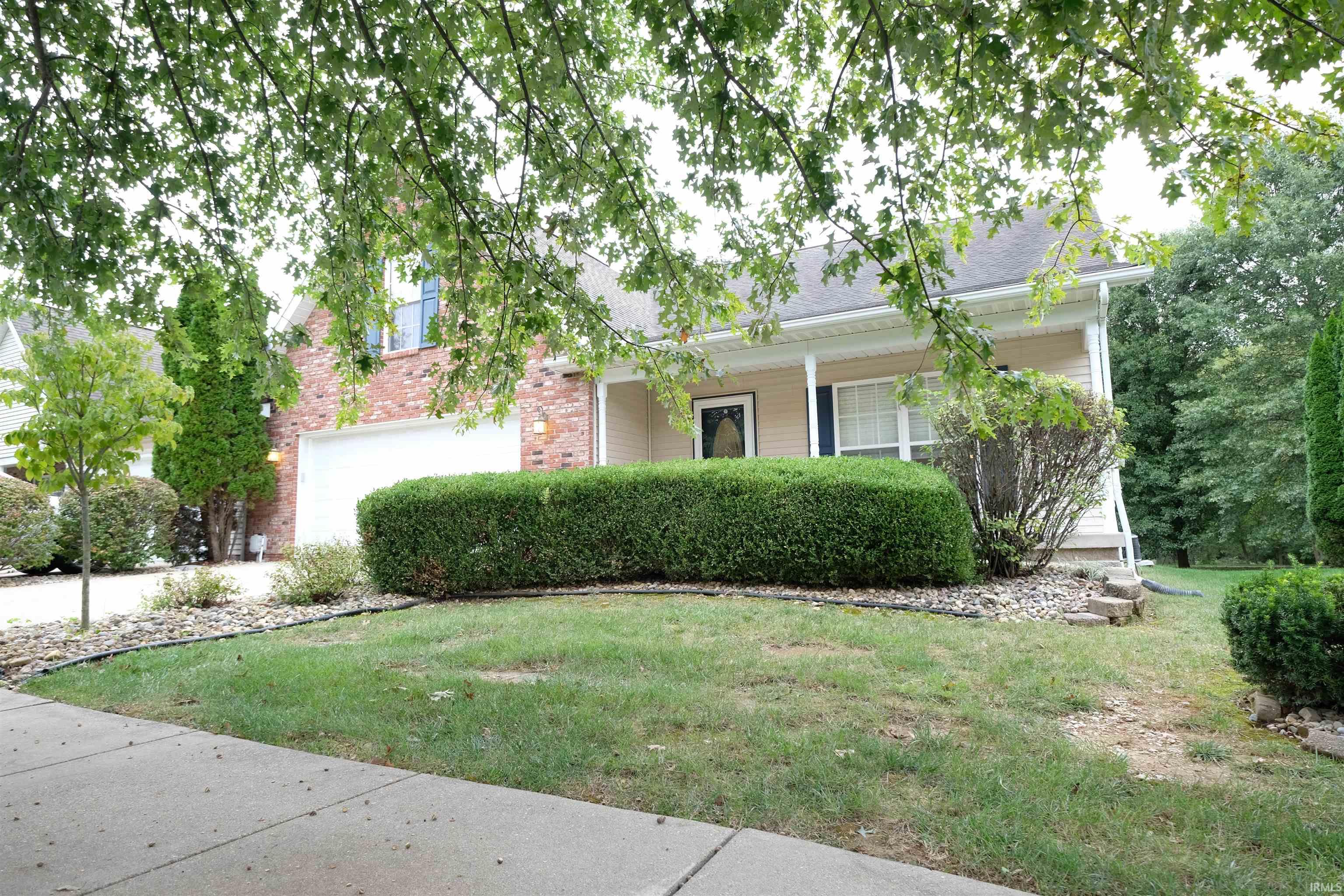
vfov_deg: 61.9
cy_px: 448
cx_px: 672
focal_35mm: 20
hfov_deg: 84.0
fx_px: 747
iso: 250
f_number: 4
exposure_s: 1/60
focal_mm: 13.2
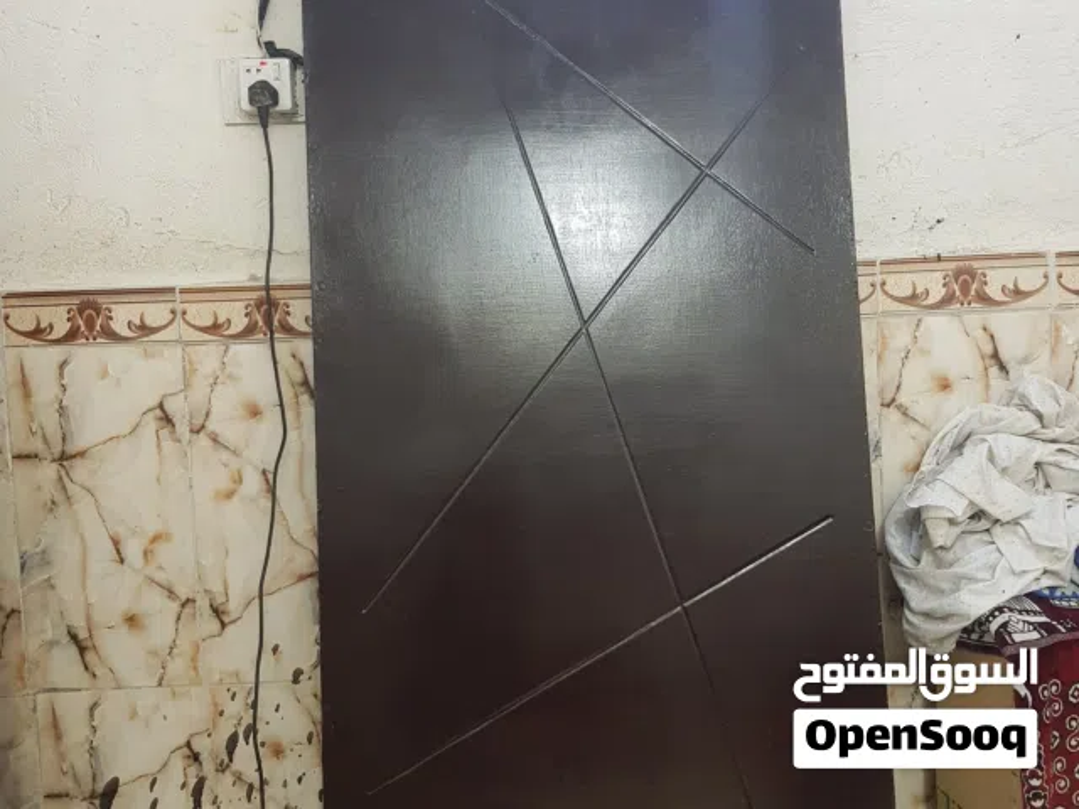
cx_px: 540
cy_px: 404
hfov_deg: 67.3
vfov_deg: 53.1
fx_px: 810
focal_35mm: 26
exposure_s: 1/33
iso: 250
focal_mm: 4.3
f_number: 1.7
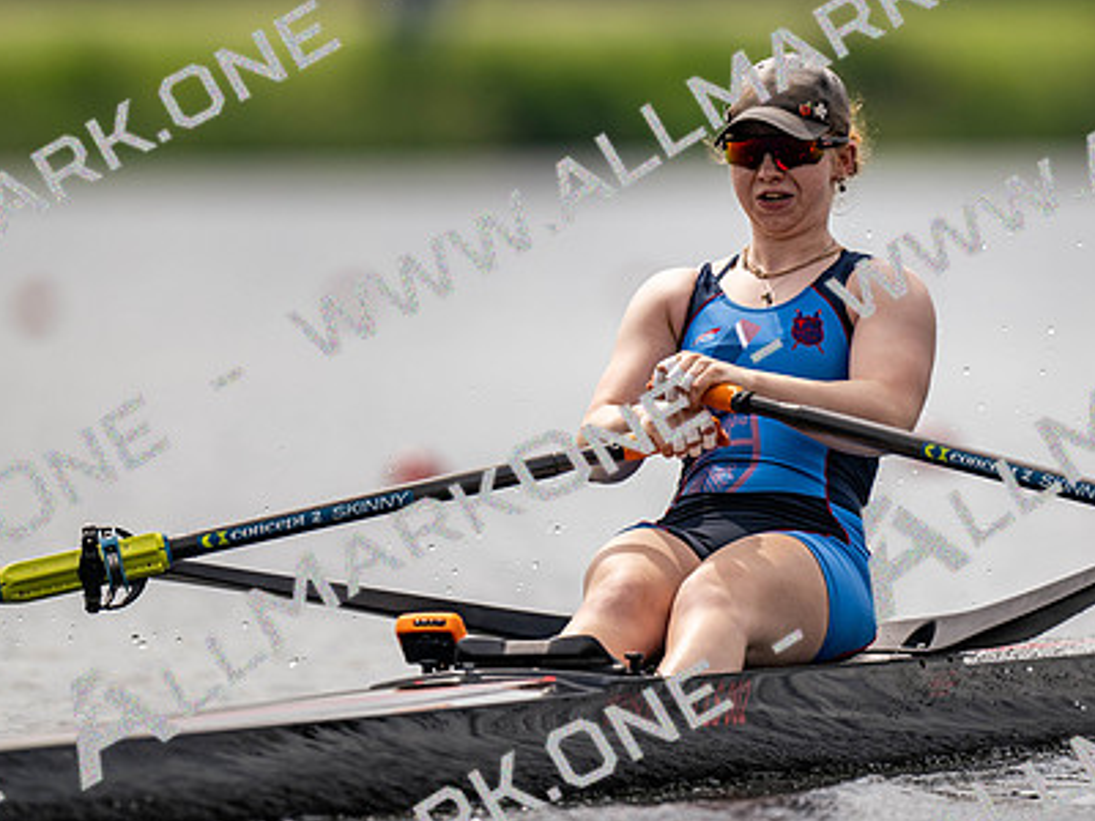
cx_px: 627
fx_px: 26477
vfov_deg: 1.8
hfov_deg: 2.4
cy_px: 365
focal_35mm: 837
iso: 200
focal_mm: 600
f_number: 4
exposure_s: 1/2500
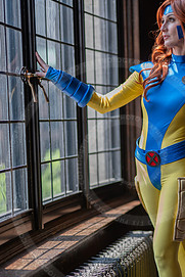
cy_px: 182
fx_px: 639
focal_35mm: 83
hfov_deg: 16.4
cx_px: 143
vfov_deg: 24.4
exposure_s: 1/640
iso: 125
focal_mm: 50
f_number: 1.2
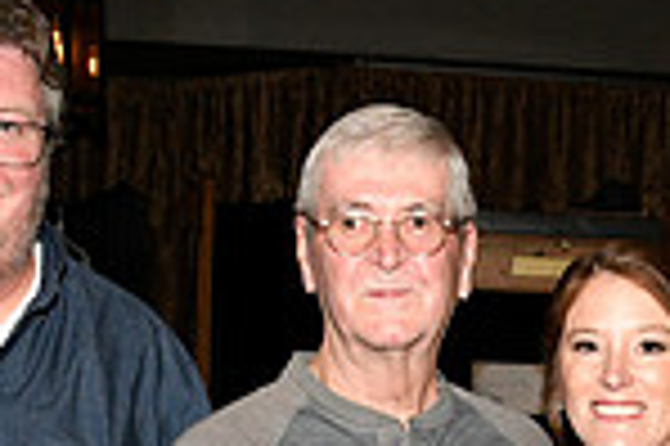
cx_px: 508
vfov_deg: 11.3
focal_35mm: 113
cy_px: 768
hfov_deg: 18.0
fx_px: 2101
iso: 6400
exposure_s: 1/60
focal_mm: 29
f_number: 11
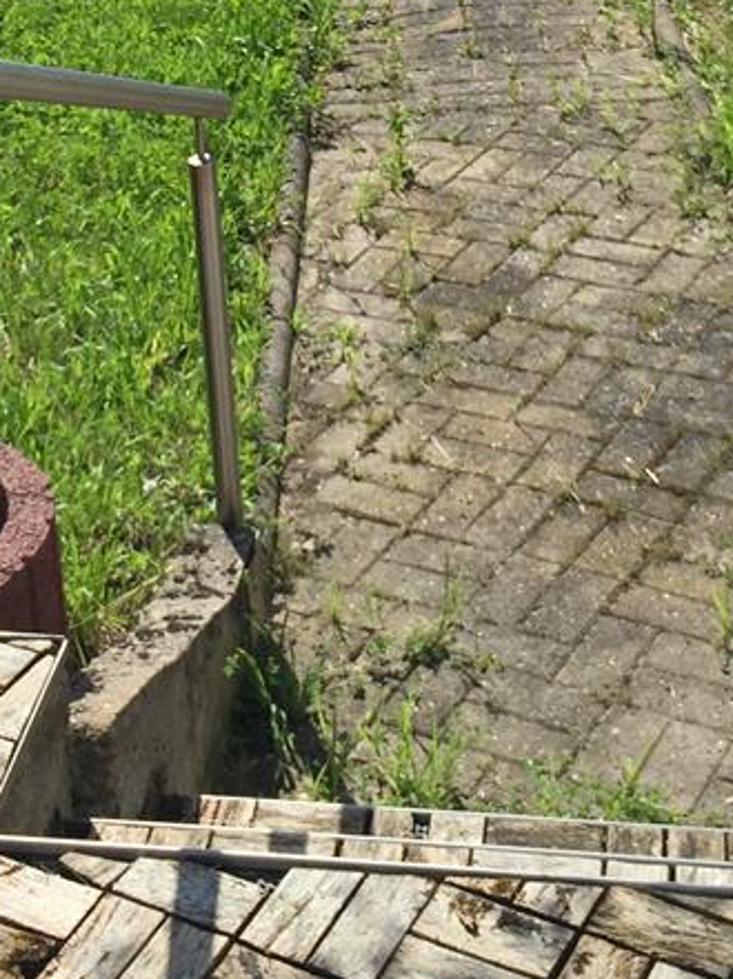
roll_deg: +4.8
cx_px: 300
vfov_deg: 23.8
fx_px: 2234
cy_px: 29
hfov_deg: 18.6
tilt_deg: -18.6
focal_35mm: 79
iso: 32
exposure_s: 1/1883
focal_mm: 4.15
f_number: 2.2
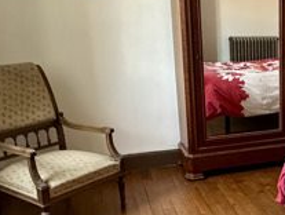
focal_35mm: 54
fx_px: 445
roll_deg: +0.4
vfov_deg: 27.0
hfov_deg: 33.1
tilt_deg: -14.2
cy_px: 134
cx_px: 273
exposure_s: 1/75
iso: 320
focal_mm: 2.22
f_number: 2.2
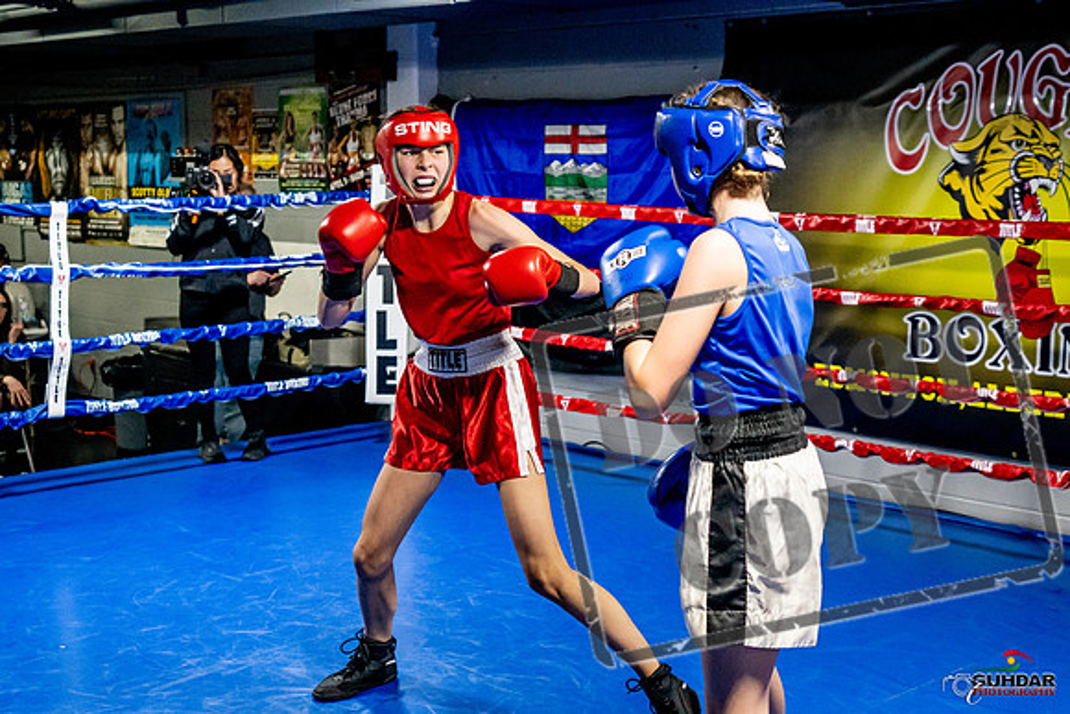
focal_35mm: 52
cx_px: 535
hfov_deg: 38.2
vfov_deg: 26.0
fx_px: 1546
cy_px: 357
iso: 5000
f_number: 2.8
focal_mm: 35
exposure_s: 1/800
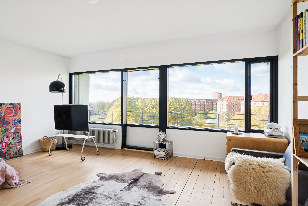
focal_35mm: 20
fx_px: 167
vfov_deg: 63.2
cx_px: 154
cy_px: 103
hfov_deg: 85.4
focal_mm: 19.5
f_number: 9
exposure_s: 1/40
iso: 640
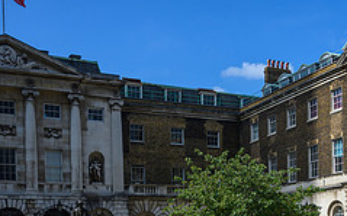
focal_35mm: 60
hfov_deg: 33.8
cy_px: 256
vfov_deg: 20.3
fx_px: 567
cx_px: 226
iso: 50
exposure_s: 1/1250
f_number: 4
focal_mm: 24
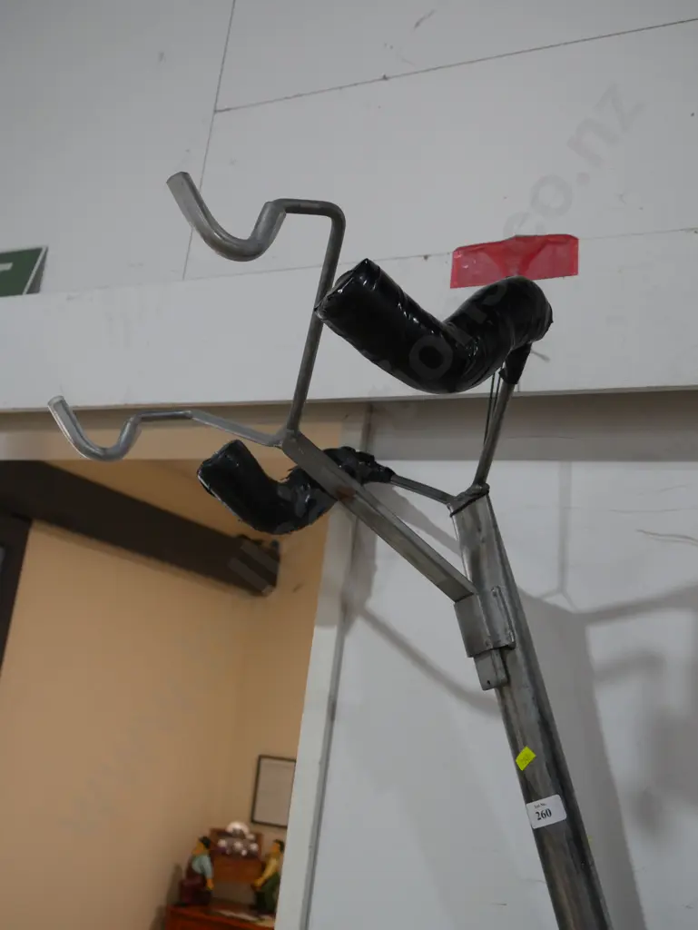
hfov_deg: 36.0
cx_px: 349
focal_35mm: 40
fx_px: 1075
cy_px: 465
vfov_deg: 46.8
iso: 800
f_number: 5
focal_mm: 20
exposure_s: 1/60
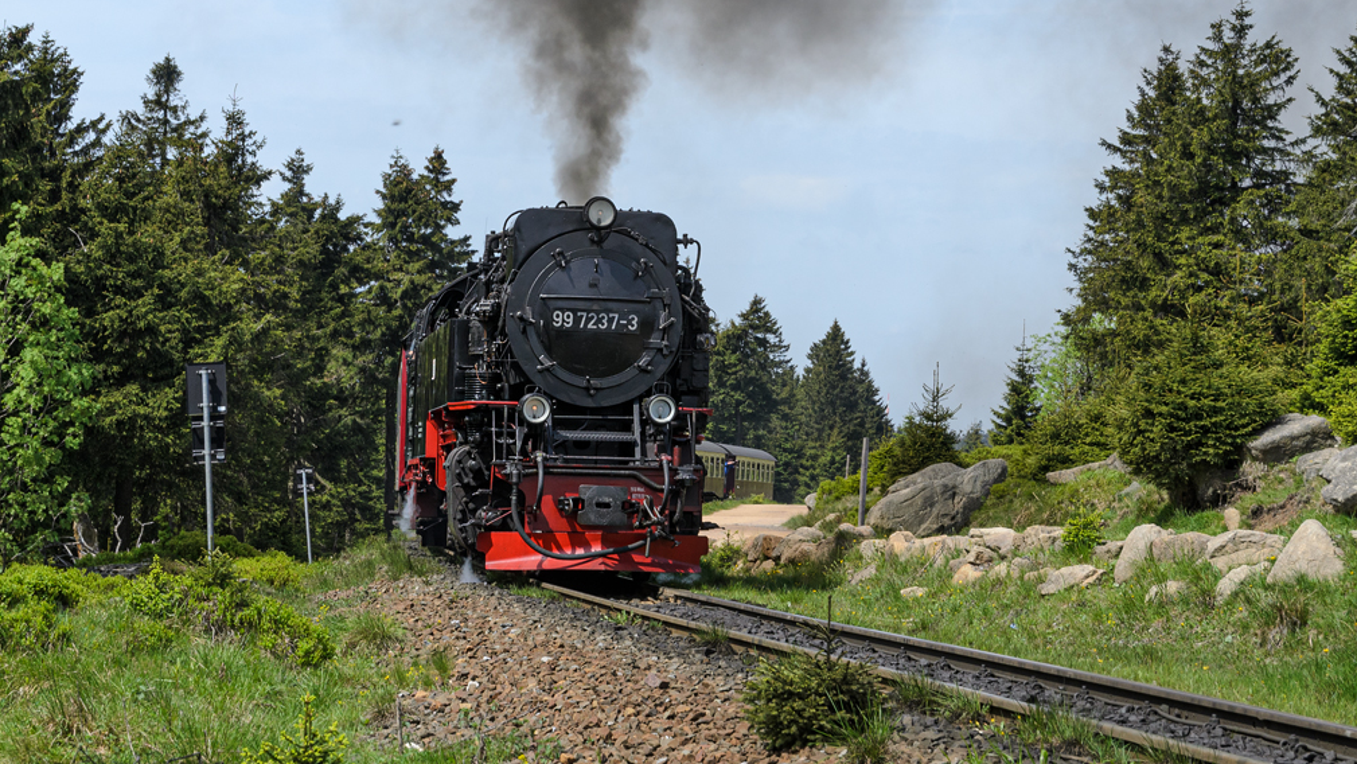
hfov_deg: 29.7
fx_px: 2555
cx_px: 682
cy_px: 229
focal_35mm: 71
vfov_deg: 16.9
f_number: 8
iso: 200
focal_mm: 38
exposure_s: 1/500
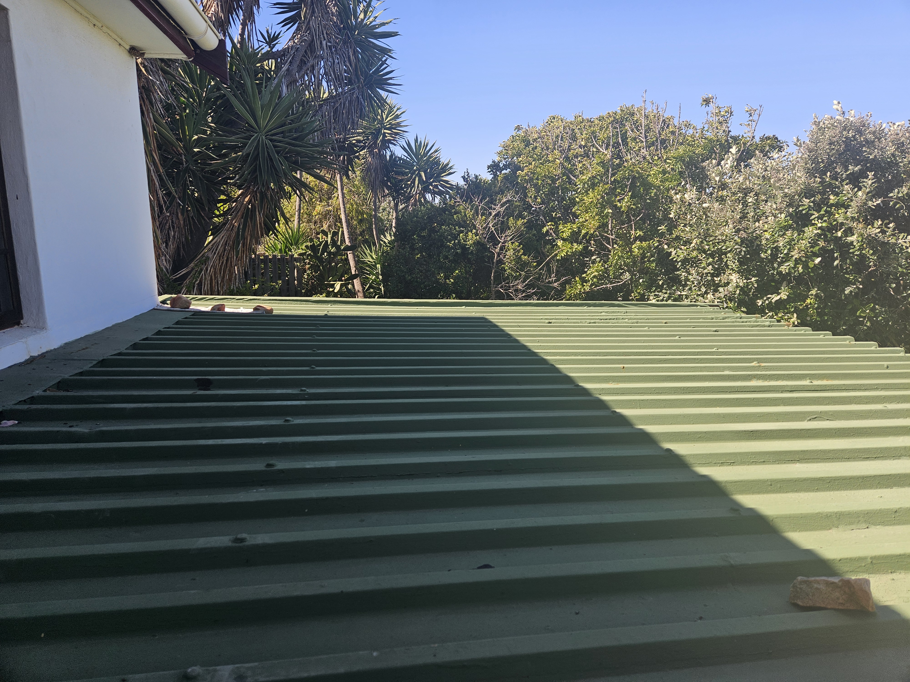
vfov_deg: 58.9
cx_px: 455
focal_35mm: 23
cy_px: 341
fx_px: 605
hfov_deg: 73.9
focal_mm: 5.4
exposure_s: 1/1000
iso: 32
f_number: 1.8
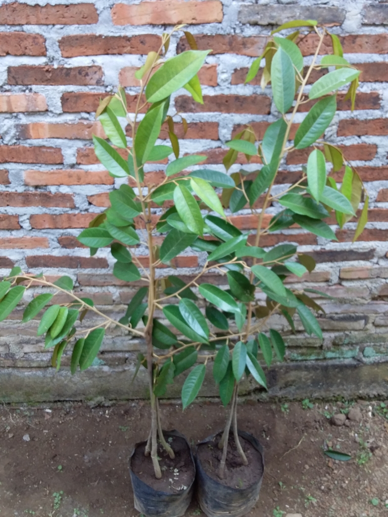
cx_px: 194
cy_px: 258
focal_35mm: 31
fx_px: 463
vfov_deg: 58.4
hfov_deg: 45.4
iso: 50
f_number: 2.2
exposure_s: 1/50
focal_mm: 3.3
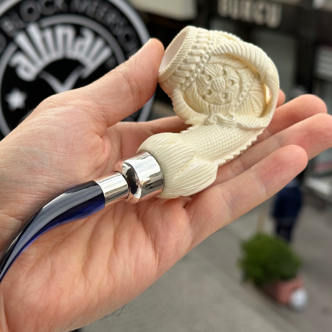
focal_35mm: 57
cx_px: 136
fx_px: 619
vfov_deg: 30.0
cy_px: 166
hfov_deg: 30.0
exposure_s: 1/797
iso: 64
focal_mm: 6.86
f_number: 1.78
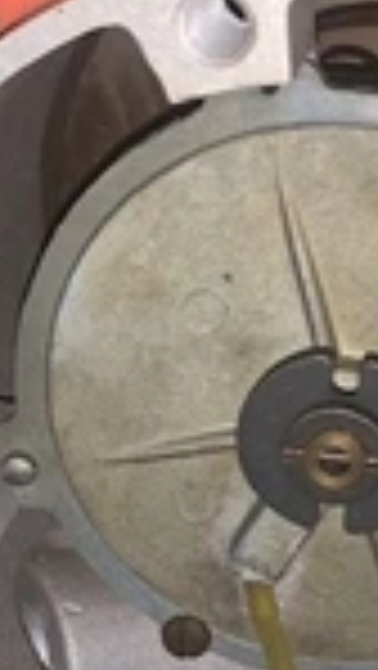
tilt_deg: -55.2
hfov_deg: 15.2
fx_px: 1352
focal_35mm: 76
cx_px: 482
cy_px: 405
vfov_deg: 27.8
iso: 50
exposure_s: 1/47
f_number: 1.8
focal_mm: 4.25
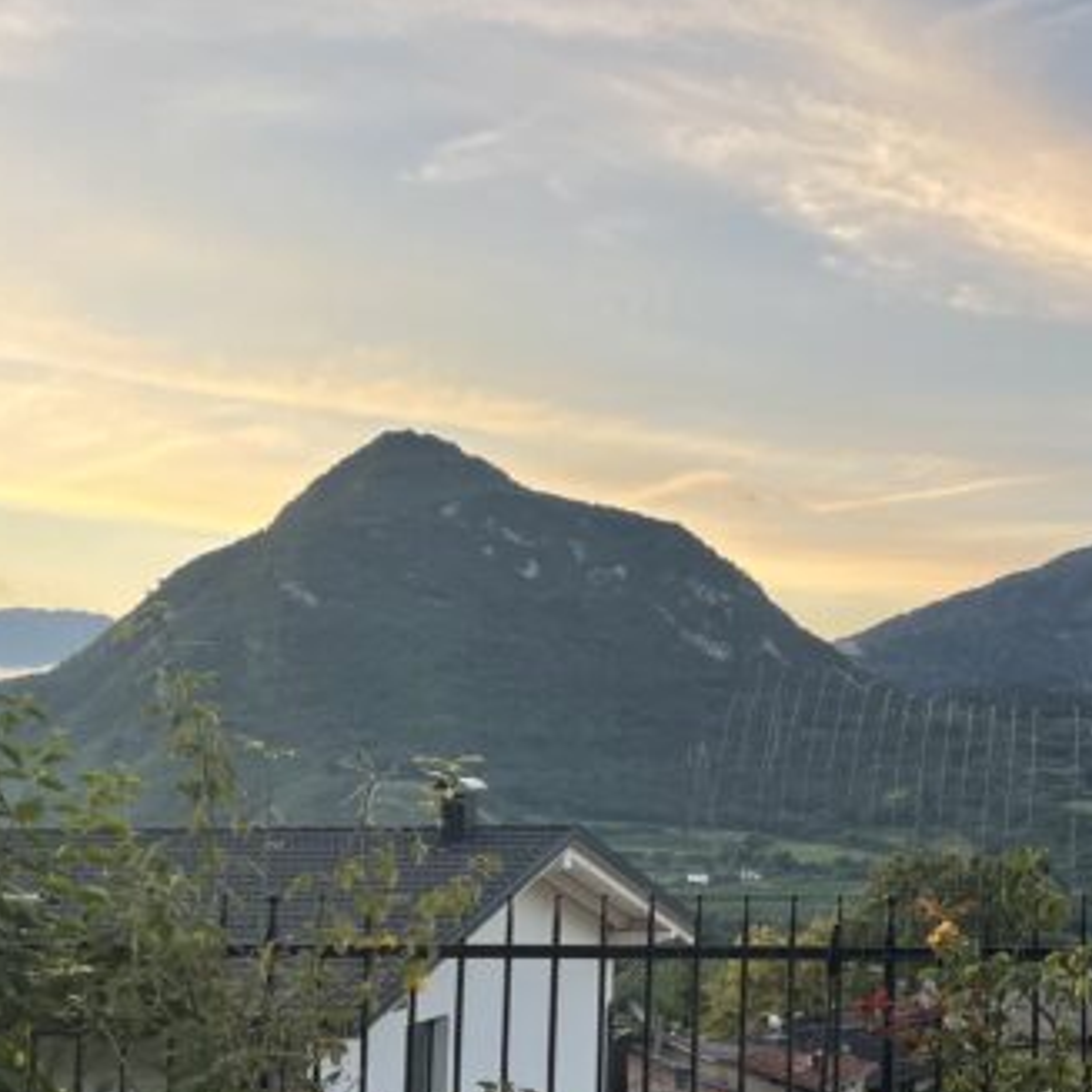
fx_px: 1927
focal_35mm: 54
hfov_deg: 28.6
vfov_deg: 31.6
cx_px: 1209
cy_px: 608
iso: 32
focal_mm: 4.2
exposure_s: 1/202
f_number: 1.6
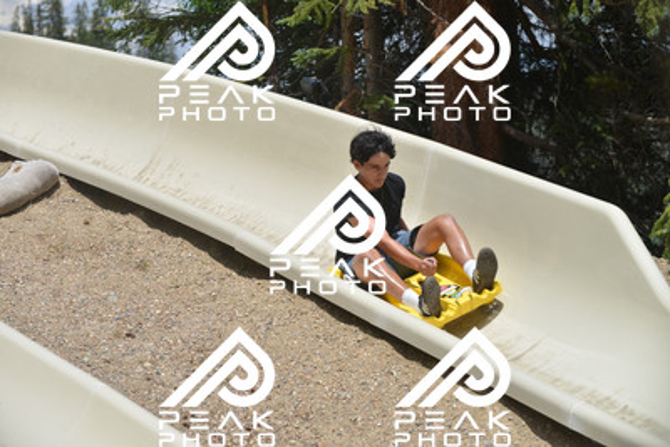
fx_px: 2271
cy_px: 224
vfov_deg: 11.2
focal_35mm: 122
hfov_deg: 16.8
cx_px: 335
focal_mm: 122
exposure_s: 1/800
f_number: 6.3
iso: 125
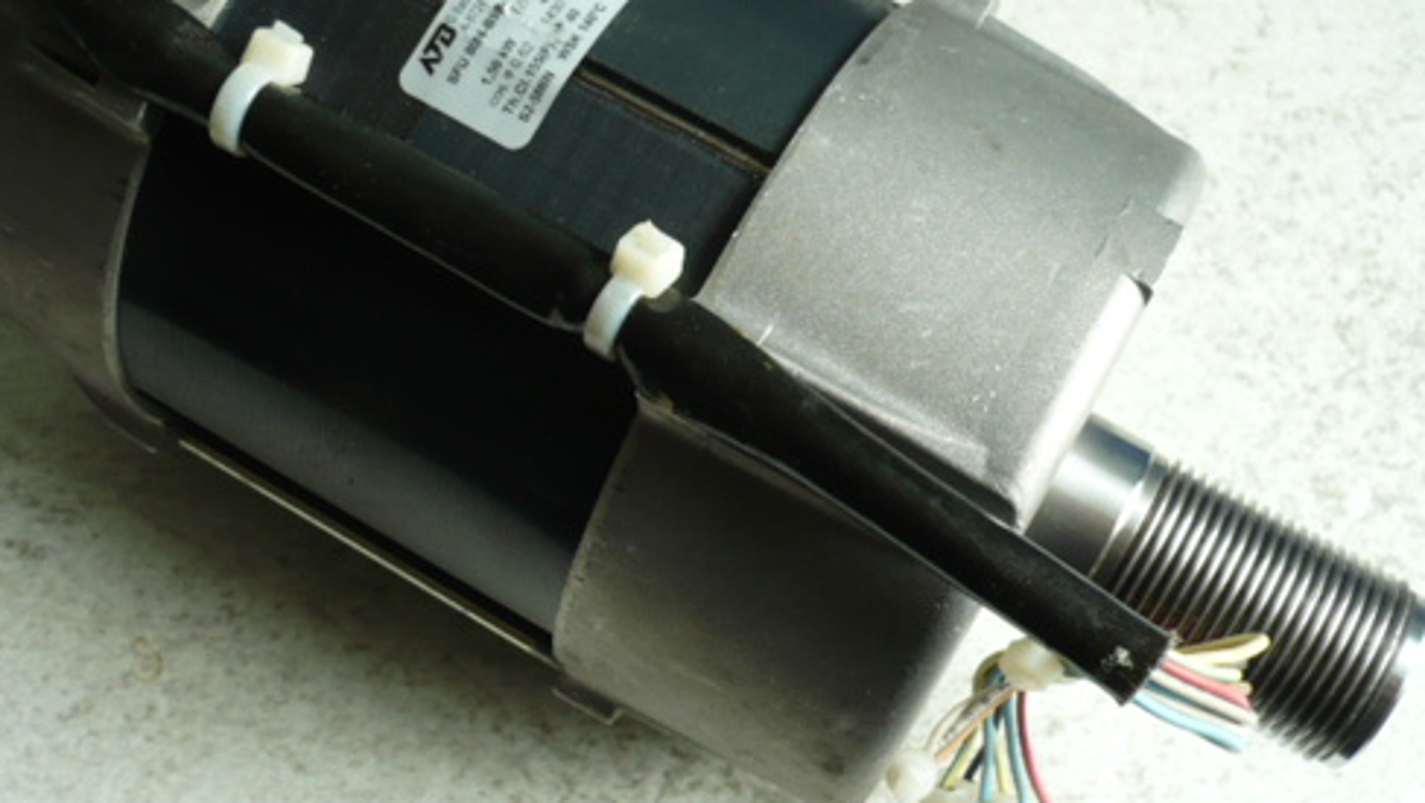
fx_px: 1890
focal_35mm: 50
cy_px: 310
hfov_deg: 41.2
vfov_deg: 23.9
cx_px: 613
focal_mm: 5.8
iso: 100
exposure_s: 1/30
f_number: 2.8
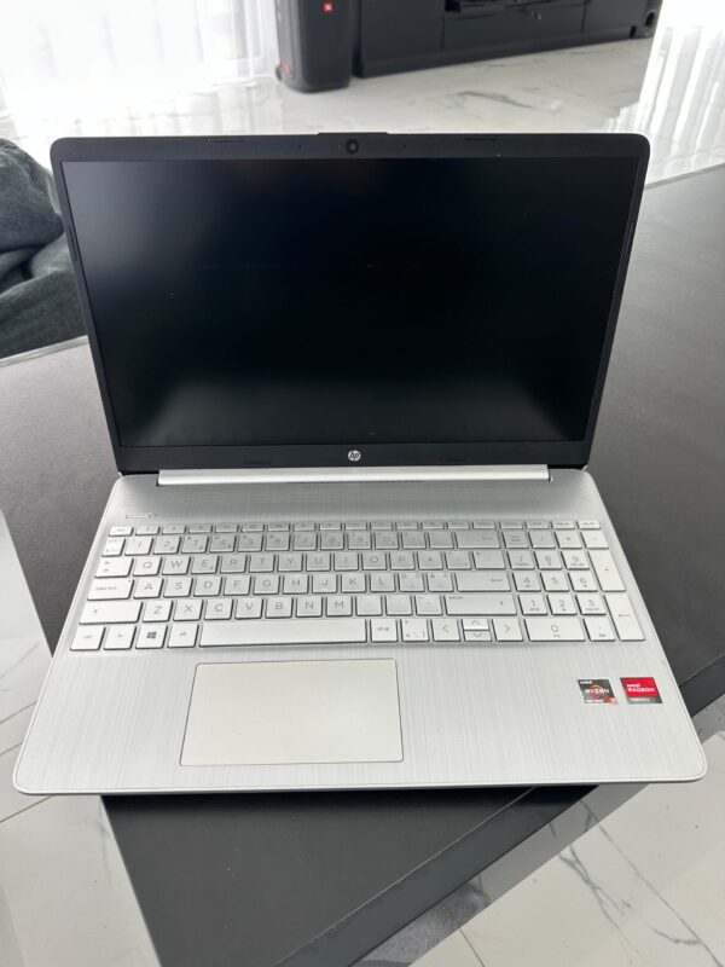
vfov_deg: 71.6
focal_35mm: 24
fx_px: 670
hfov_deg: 56.8
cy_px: 484
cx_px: 362
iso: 64
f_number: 1.78
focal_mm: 6.86
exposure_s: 1/121
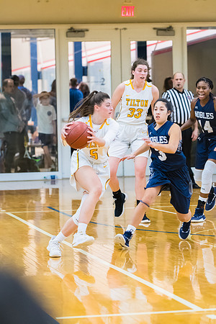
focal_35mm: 174
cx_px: 108
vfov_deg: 11.8
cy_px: 162
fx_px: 1566
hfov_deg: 7.9
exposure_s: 1/400
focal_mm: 116
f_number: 3.2
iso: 3200
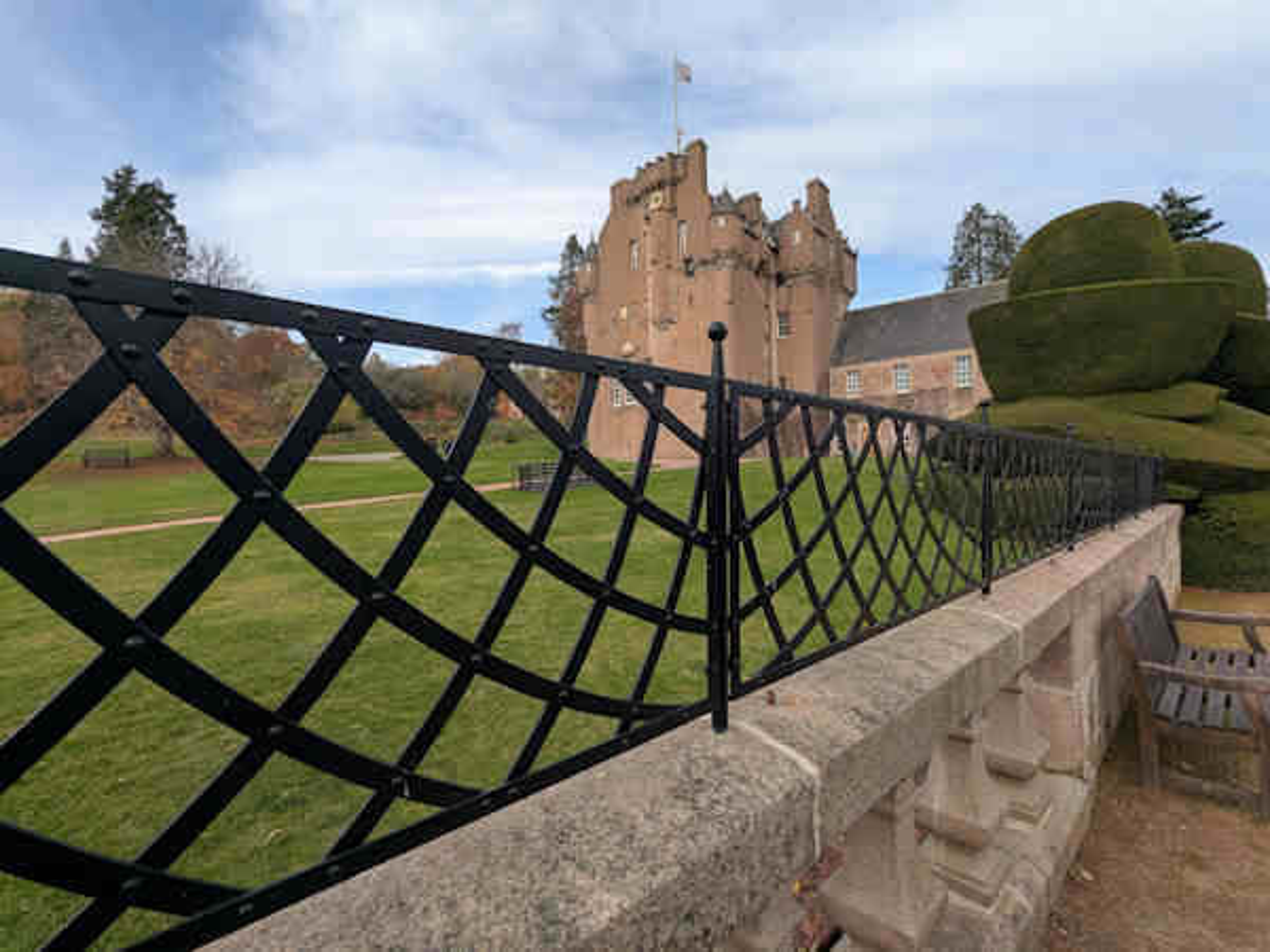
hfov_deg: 94.5
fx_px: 587
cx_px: 635
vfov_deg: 78.1
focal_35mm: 16
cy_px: 476
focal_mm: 2.35
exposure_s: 1/726
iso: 52
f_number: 2.2
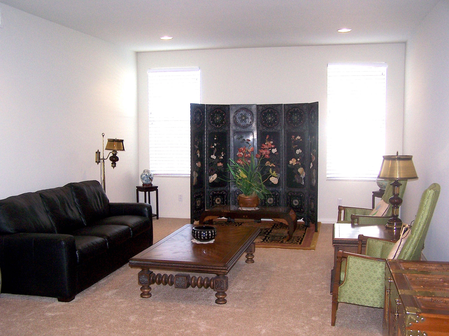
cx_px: 224
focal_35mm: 38
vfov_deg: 37.7
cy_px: 168
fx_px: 493
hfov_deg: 49.0
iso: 140
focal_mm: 6.3
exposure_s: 1/60
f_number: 2.8
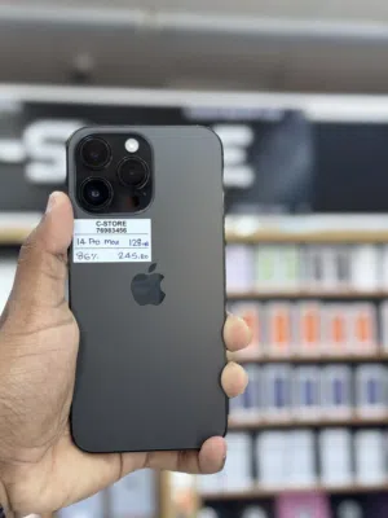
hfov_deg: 30.3
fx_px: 717
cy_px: 259
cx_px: 194
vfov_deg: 39.7
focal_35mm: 48
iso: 64
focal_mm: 6.76
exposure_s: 1/251
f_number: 1.78
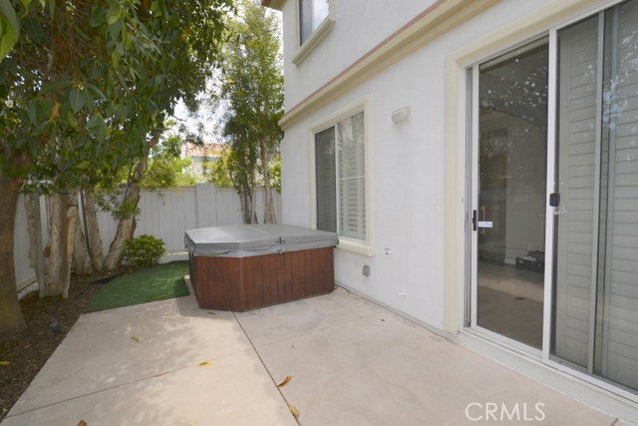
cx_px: 319
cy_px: 213
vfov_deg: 77.4
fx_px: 266
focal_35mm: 15
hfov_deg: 100.4
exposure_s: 1/160
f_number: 6.3
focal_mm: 10
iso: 100
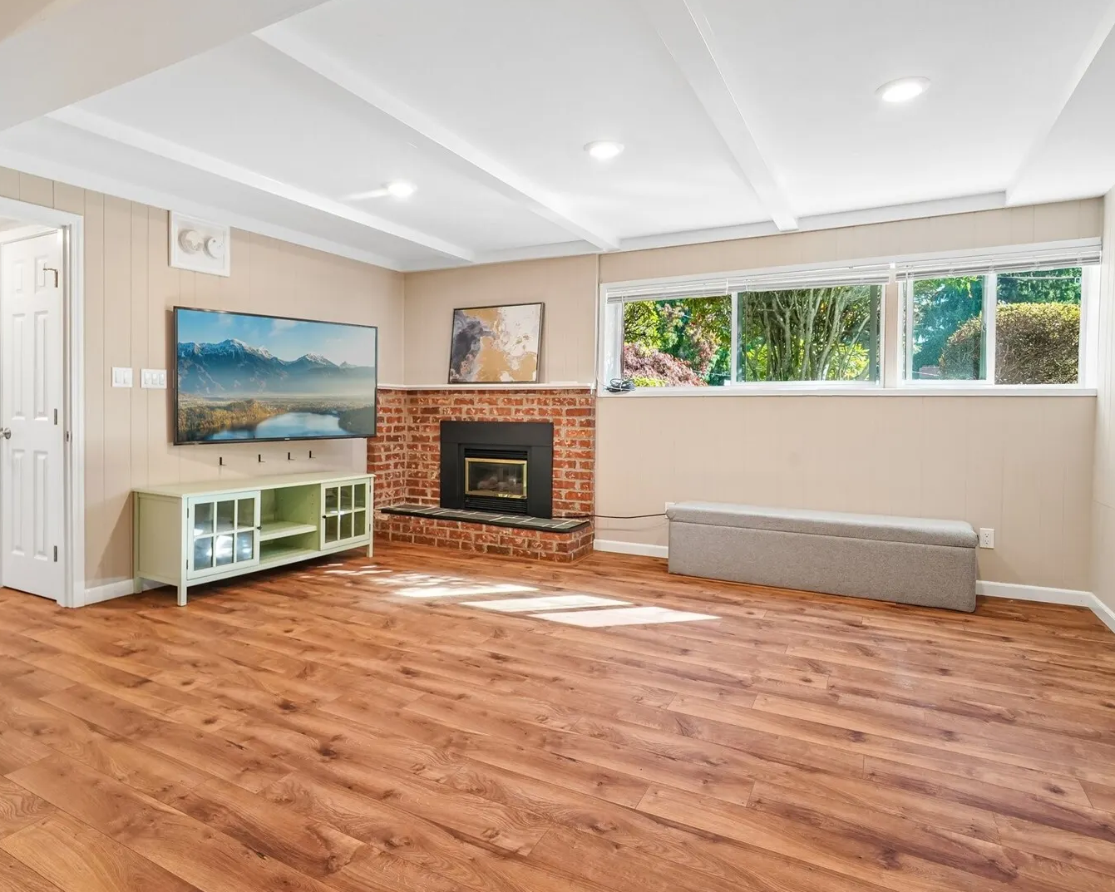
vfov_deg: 70.8
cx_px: 517
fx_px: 627
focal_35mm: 19
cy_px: 425
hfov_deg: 83.1
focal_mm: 16
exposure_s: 1/25
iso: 1600
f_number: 8
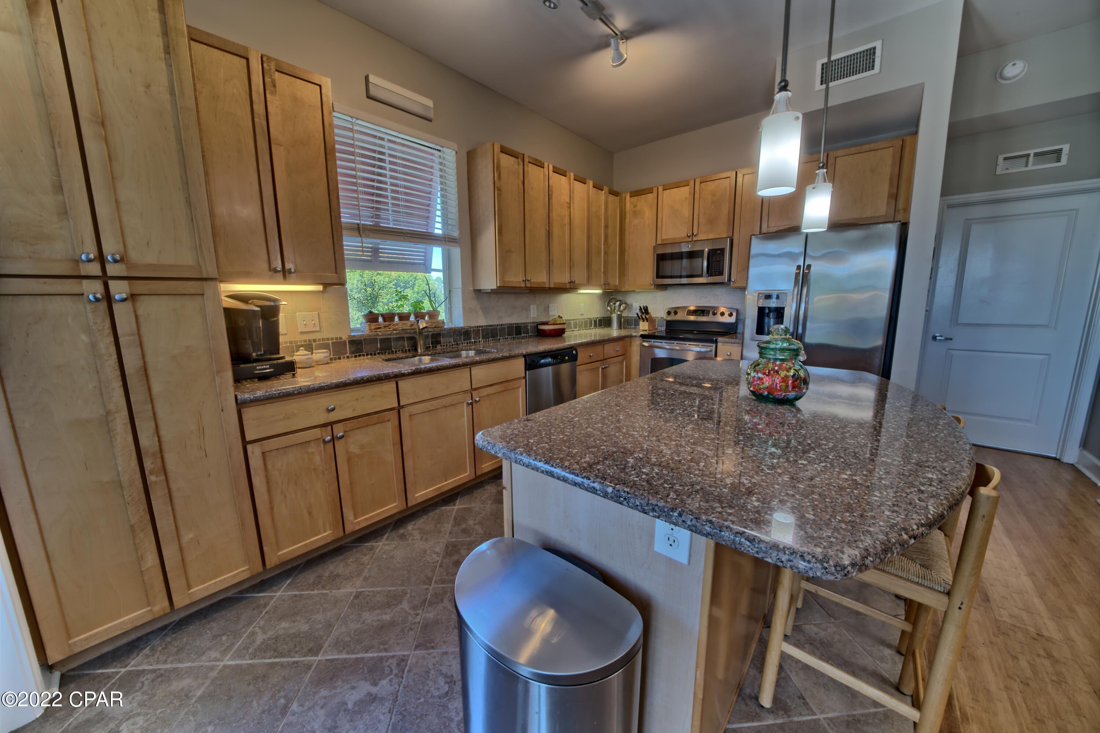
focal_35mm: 12
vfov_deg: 90.0
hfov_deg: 112.6
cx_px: 550
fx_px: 367
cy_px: 366
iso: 200
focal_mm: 12
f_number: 19
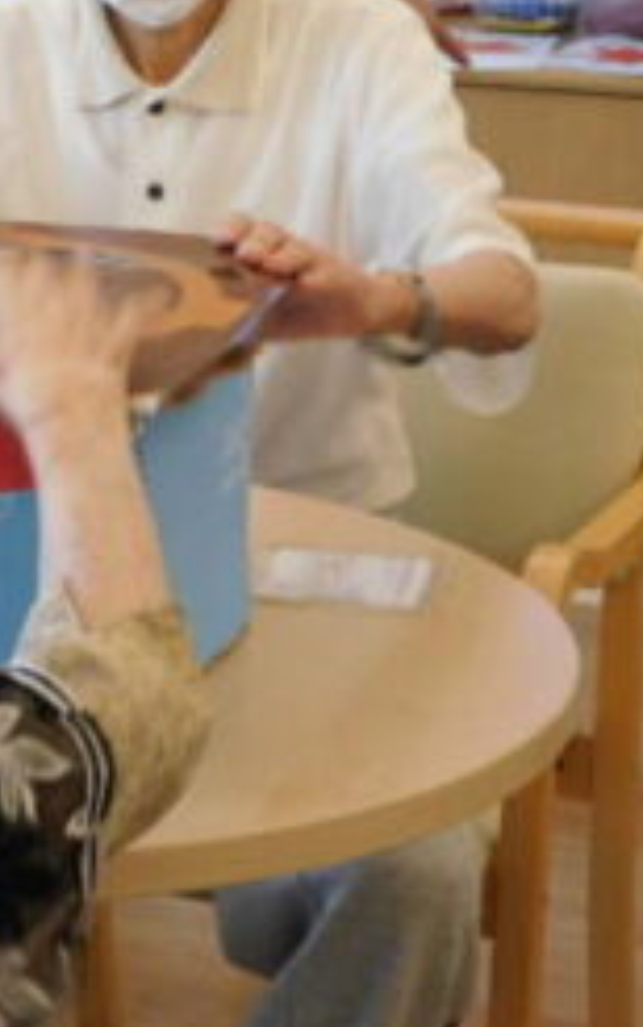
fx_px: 3697
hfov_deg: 9.8
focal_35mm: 132
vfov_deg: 15.8
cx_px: -188
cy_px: 392
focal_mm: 9
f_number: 3.8
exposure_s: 1/30
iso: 280
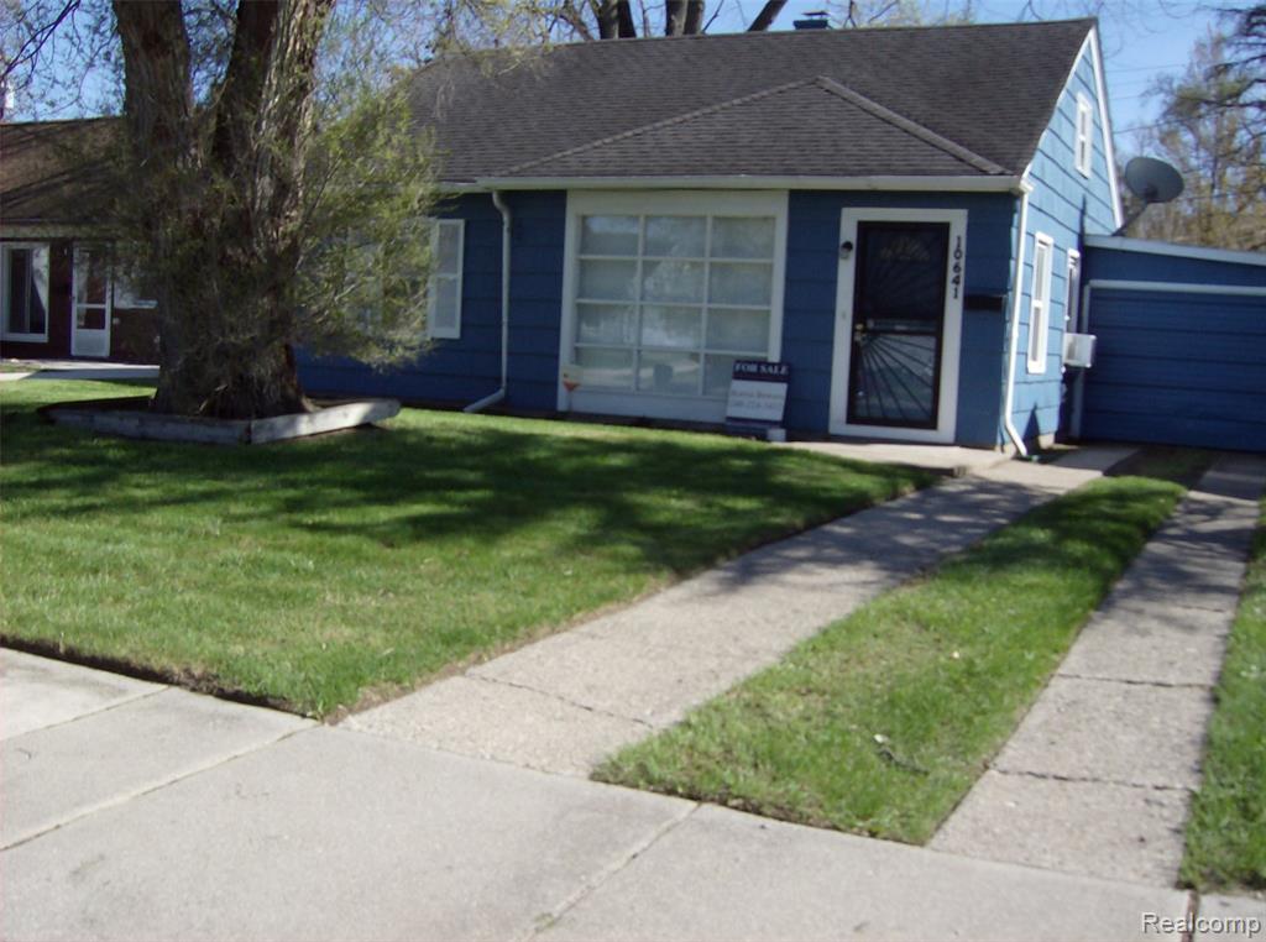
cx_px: 633
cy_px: 471
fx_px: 1313
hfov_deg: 51.5
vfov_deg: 39.5
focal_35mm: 36
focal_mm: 6
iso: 100
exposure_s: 1/469
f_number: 4.7
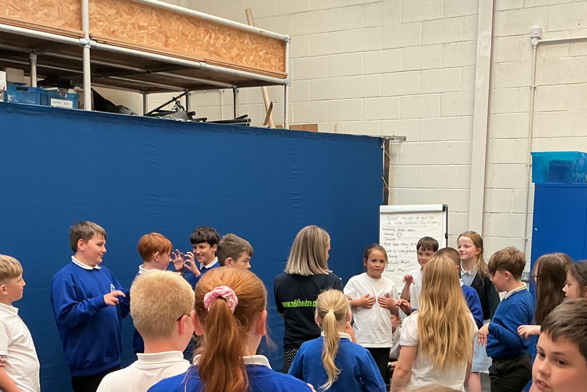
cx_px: 365
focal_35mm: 49
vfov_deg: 27.0
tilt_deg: -6.6
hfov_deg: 40.1
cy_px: 310
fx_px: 799
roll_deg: -1.2
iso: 64
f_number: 1.8
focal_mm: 3
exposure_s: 1/60
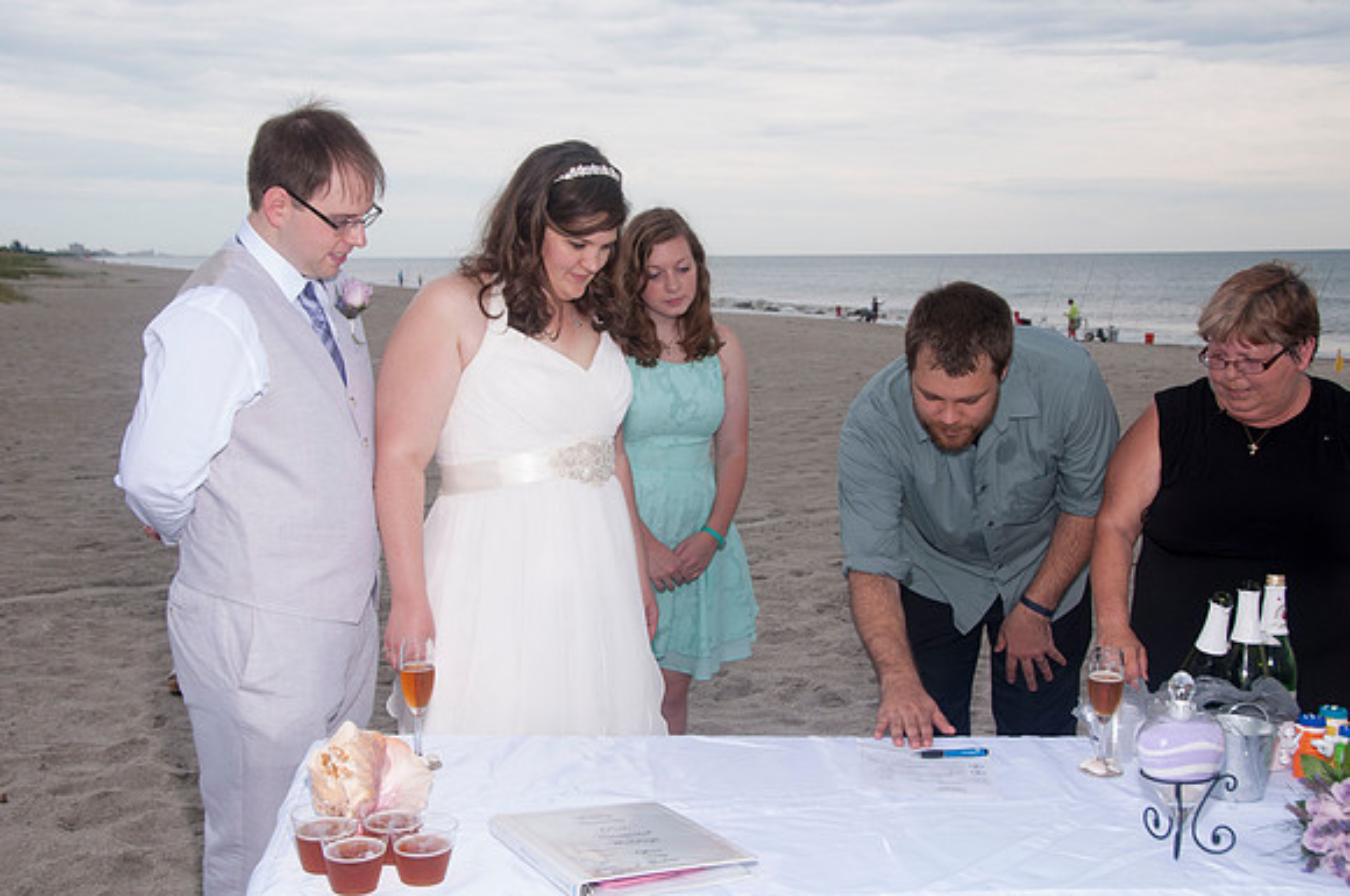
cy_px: 448
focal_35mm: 40
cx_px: 675
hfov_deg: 48.0
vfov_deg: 32.9
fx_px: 1517
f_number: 7.1
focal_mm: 27
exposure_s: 1/250
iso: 100
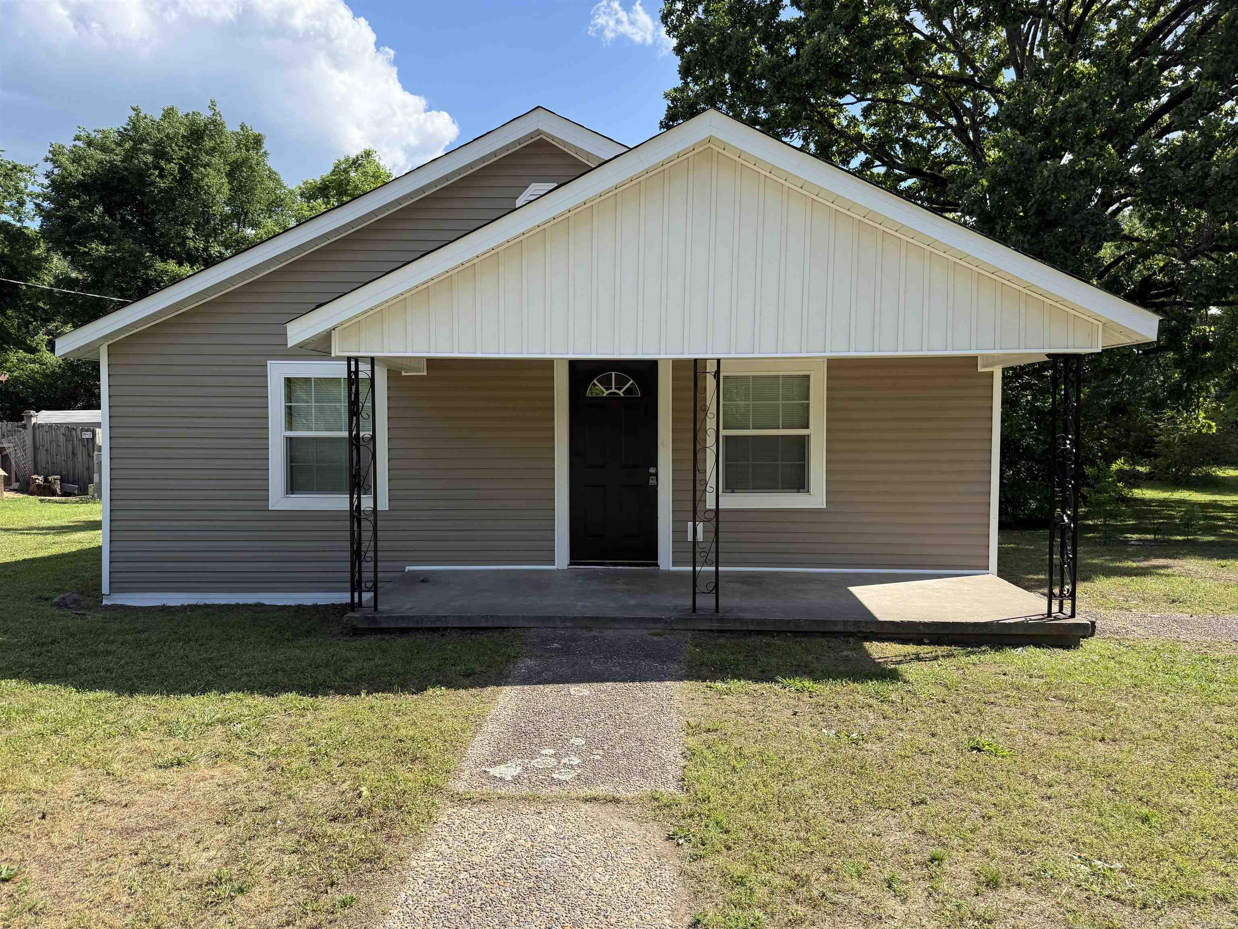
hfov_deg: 71.6
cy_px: 464
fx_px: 858
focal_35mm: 24
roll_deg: +0.1
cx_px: 619
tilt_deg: -2.7
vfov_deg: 56.8
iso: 100
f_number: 1.78
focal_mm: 6.76
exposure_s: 1/3021
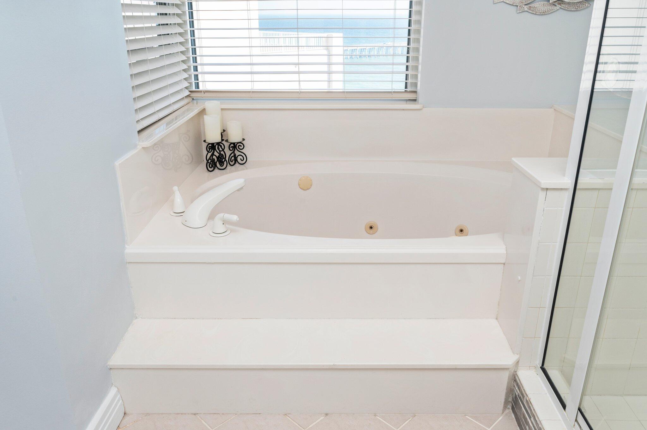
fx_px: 467
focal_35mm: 26
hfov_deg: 69.4
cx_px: 324
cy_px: 215
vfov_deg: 49.5
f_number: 9
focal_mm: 26
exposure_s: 1/200
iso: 500
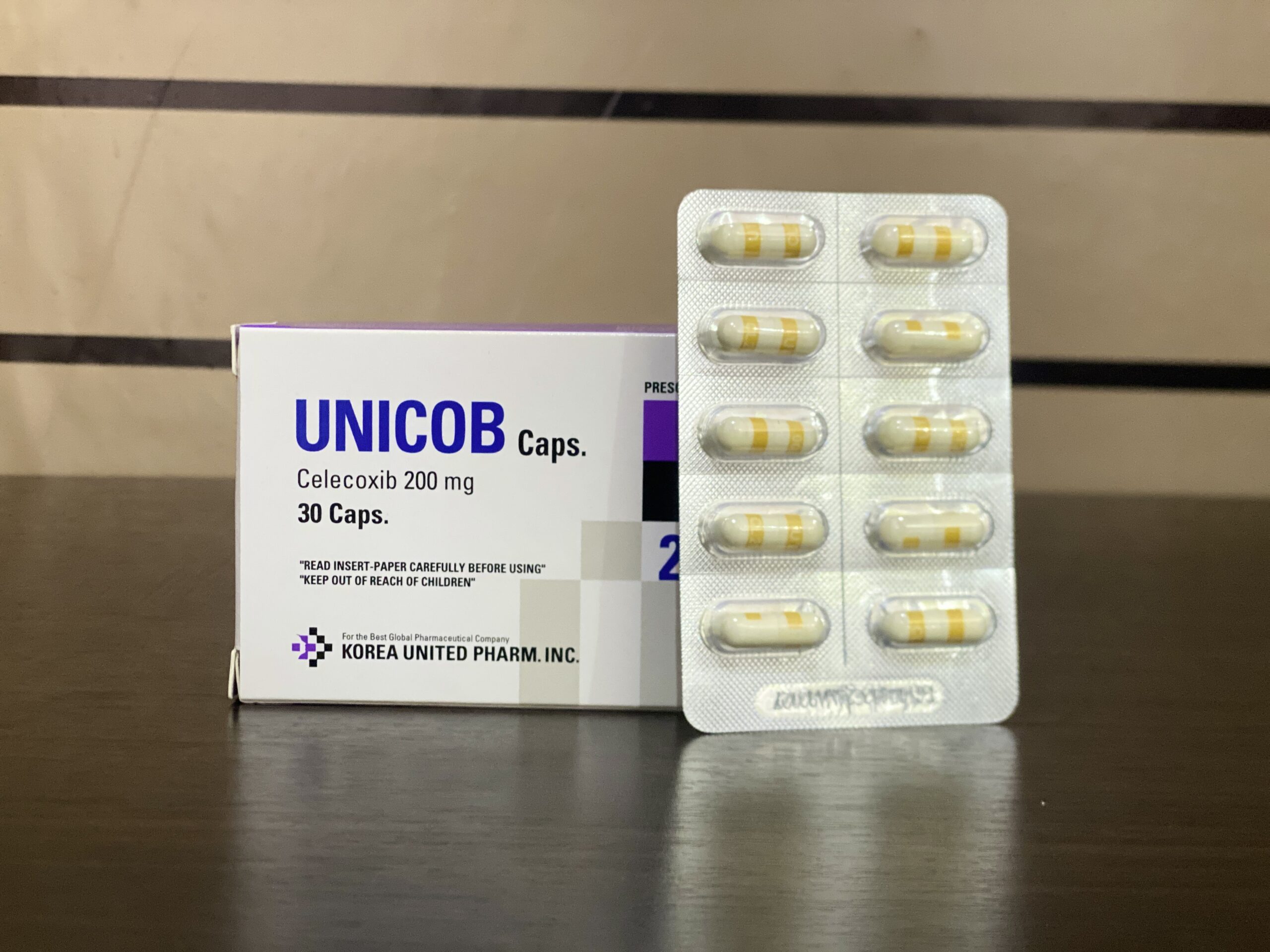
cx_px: 635
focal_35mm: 52
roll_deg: -0.1
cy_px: 476
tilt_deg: -5.7
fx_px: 1908
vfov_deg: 28.0
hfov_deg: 36.8
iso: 250
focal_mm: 6
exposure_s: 1/64
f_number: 2
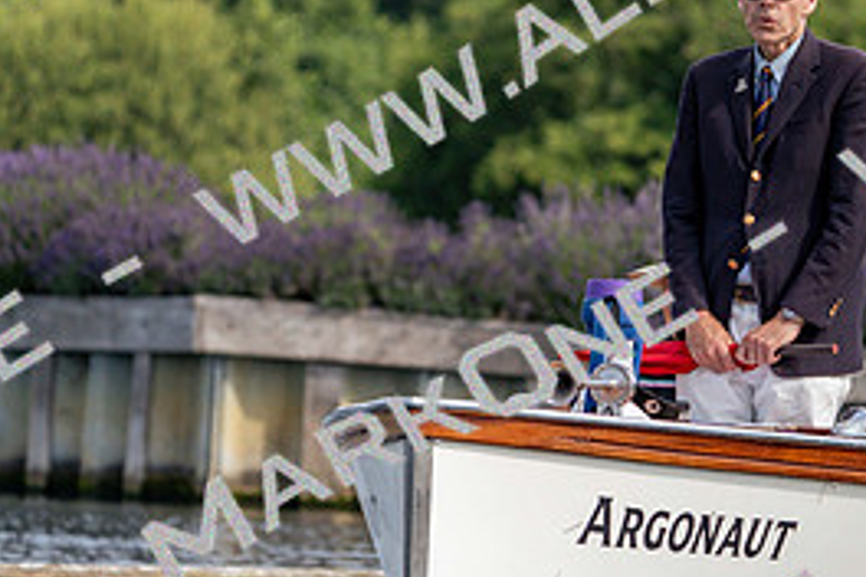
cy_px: 254
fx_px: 13494
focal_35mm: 561
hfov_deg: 3.7
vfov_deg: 2.5
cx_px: 600
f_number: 5.6
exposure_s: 1/1600
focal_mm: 255
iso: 320
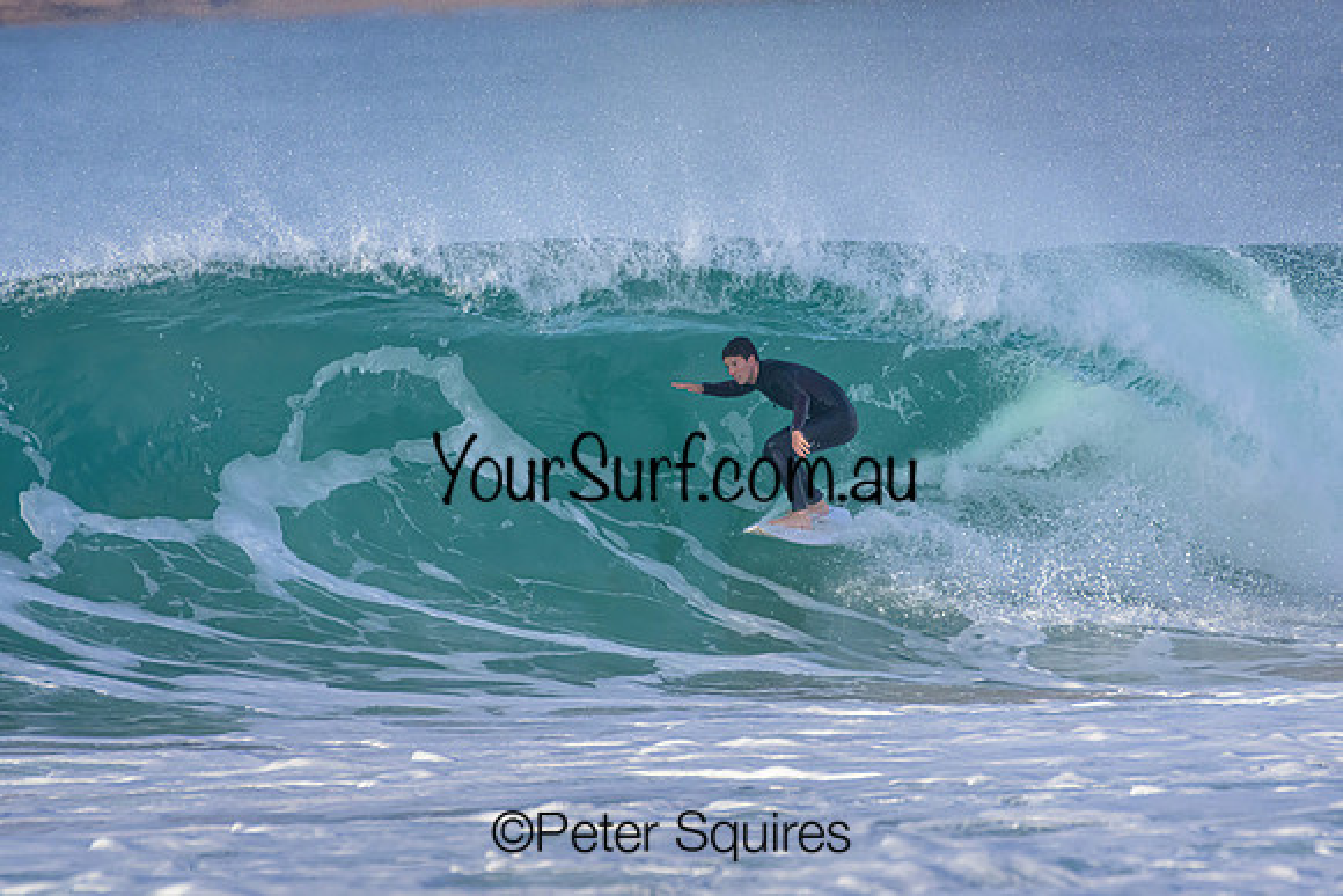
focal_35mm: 1000
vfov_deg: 1.4
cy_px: 448
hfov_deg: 2.1
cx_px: 672
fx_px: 37313
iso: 4000
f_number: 11
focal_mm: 1000
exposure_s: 1/1600
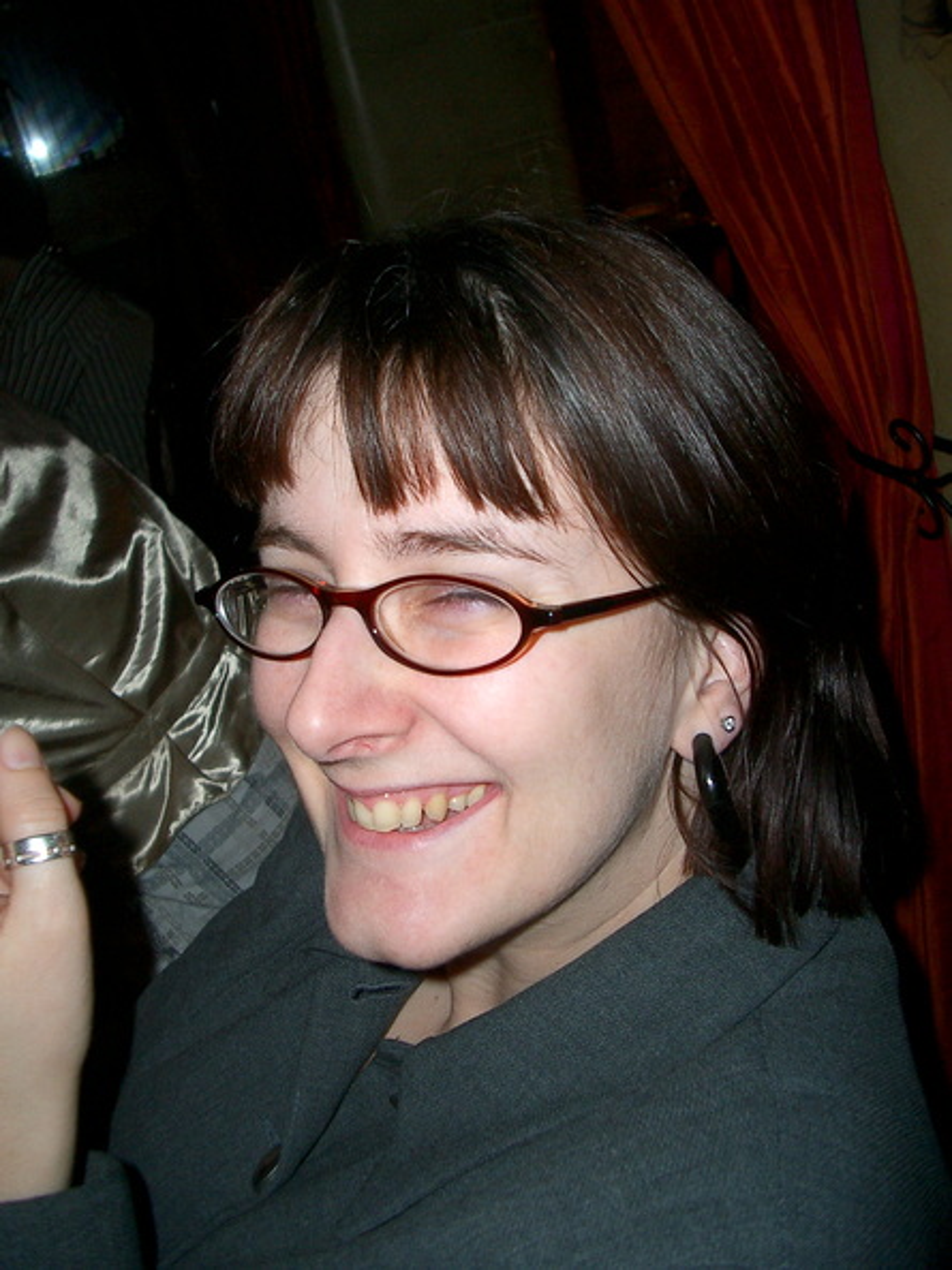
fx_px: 1284
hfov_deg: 40.7
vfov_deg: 52.6
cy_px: 635
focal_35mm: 35
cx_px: 476
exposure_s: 1/40
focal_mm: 5.8
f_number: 2.6
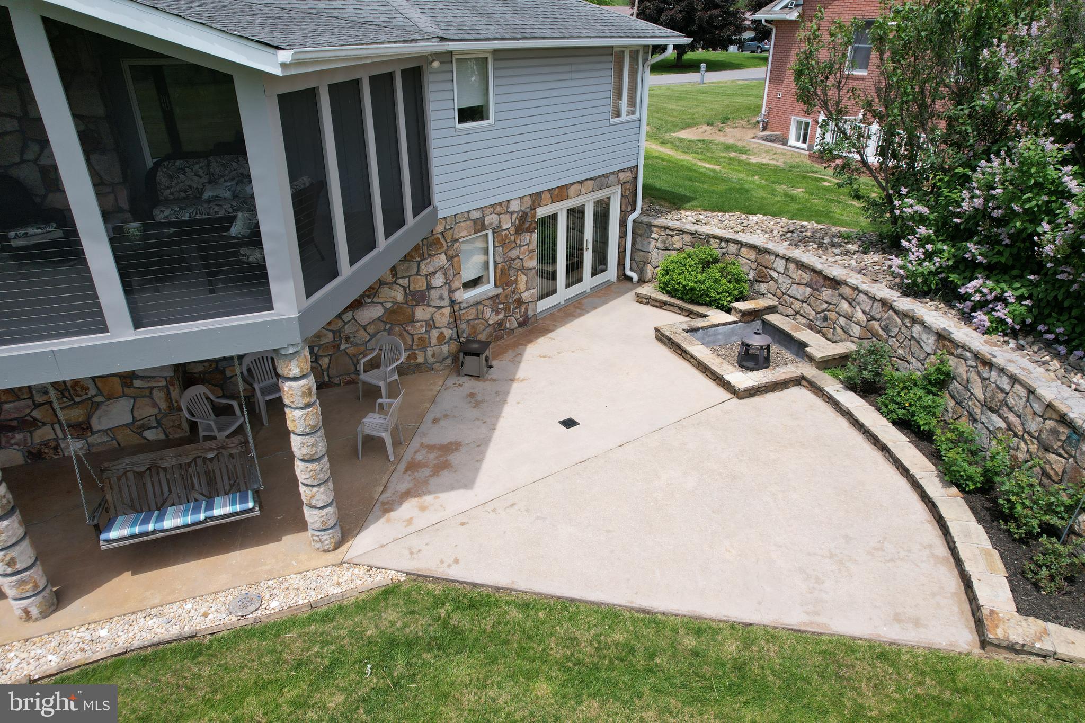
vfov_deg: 57.2
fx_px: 663
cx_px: 542
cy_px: 362
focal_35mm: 22
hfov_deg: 78.6
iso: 130
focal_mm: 8.38
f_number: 2.8
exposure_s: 1/1500
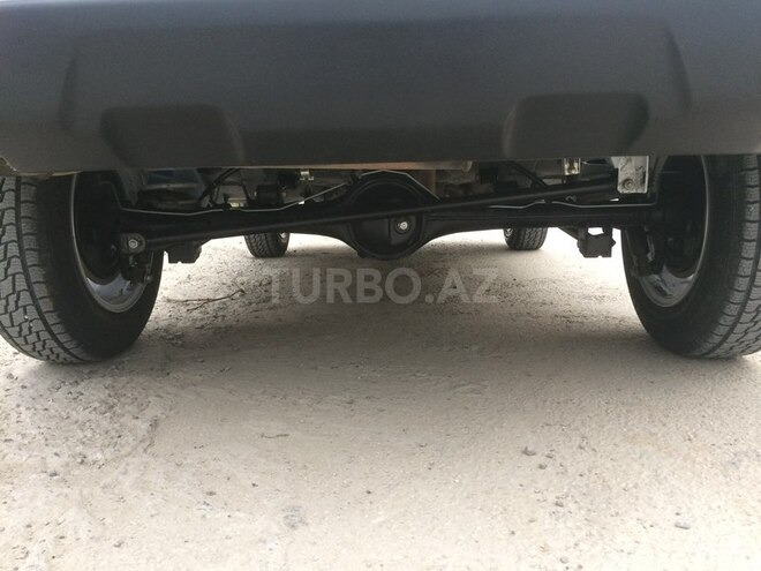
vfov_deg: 48.2
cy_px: 286
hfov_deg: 61.7
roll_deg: +3.0
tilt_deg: -8.5
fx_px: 638
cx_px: 380
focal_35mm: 29
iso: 50
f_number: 2.2
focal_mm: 4.15
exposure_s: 1/33
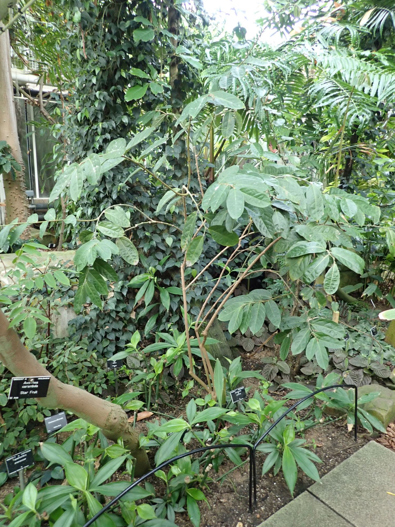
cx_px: 198
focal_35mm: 25
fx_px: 380
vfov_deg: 69.4
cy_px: 264
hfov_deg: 54.9
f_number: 2
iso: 250
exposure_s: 1/30
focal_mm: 4.5
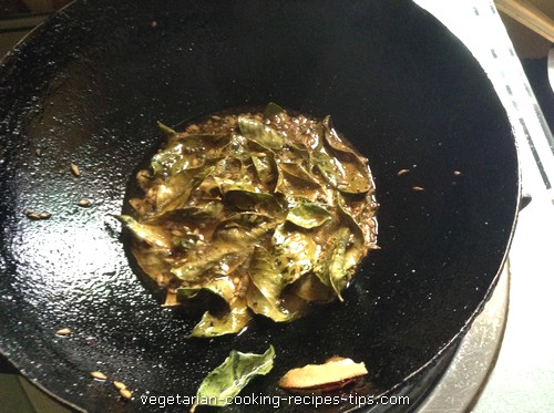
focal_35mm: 33
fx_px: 527
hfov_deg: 55.4
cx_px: 277
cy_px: 206
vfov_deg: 42.8
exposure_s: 1/15
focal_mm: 3.3
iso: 250
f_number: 2.4
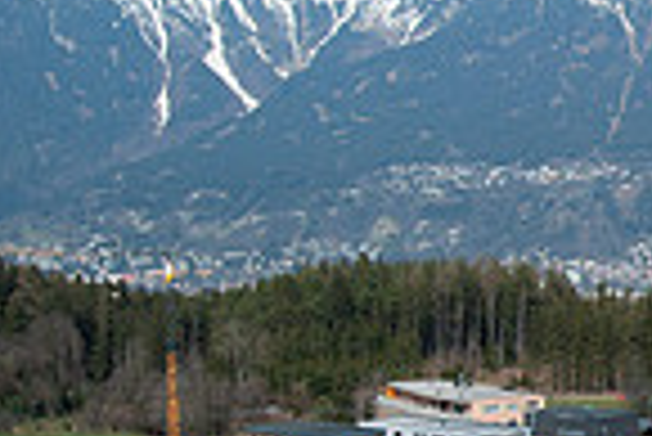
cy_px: 220
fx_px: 2030
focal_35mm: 112
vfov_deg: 12.3
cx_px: 994
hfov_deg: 16.5
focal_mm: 28
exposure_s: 1/500
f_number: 11
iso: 200
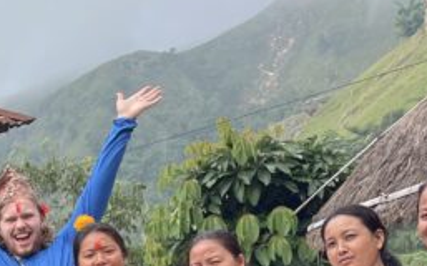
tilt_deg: -1.1
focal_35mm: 110
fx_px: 1279
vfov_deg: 11.4
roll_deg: +3.5
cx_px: -194
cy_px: 382
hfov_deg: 17.3
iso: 32
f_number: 1.6
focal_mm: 4.2
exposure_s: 1/988
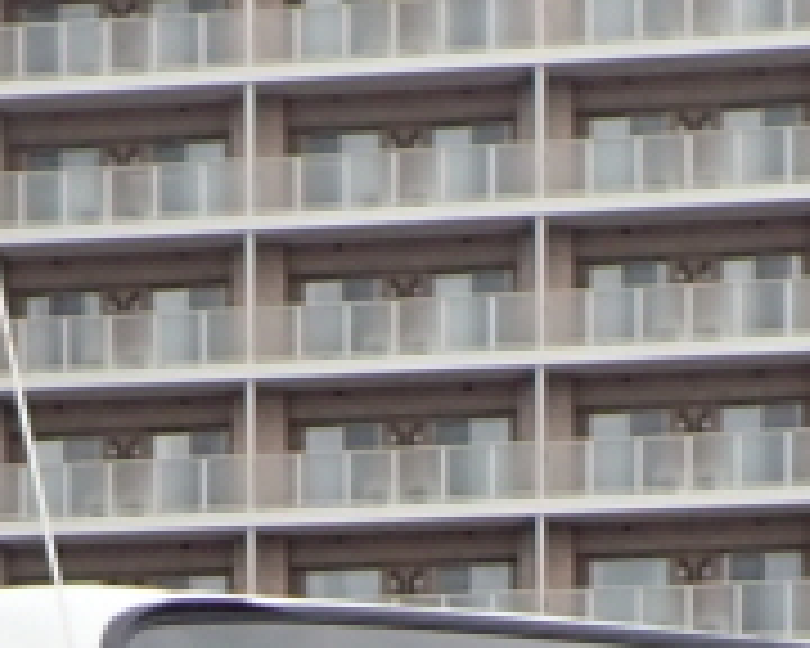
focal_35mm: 174
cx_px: 135
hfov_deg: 11.0
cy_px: 1485
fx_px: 4171
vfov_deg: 8.2
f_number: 2.8
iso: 100
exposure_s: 1/800
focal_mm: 4.5
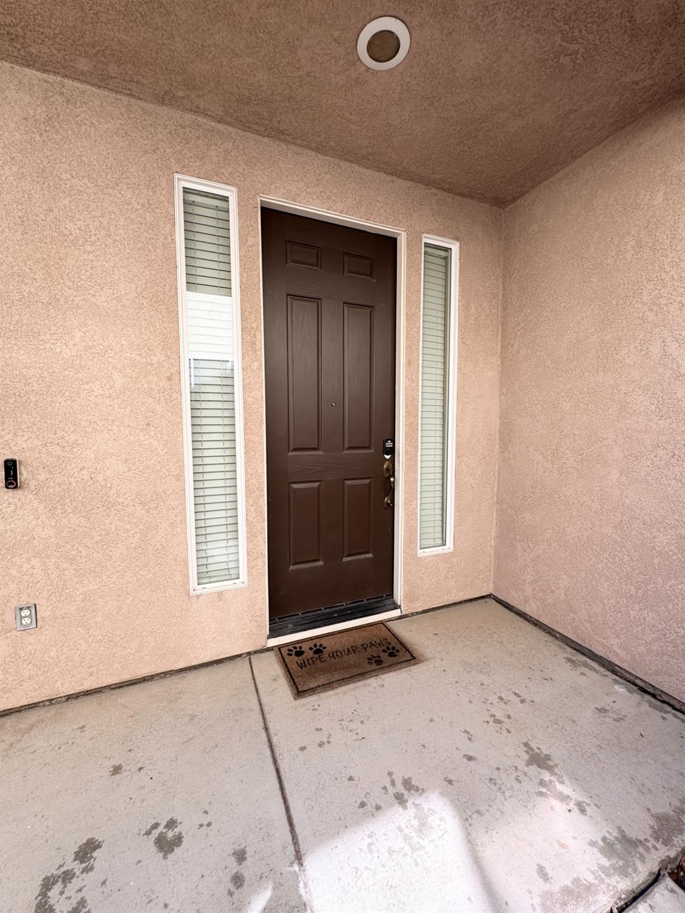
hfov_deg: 85.7
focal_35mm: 14
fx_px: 369
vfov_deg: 102.1
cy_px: 456
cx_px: 342
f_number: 2.2
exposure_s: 1/210
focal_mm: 2.22
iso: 40
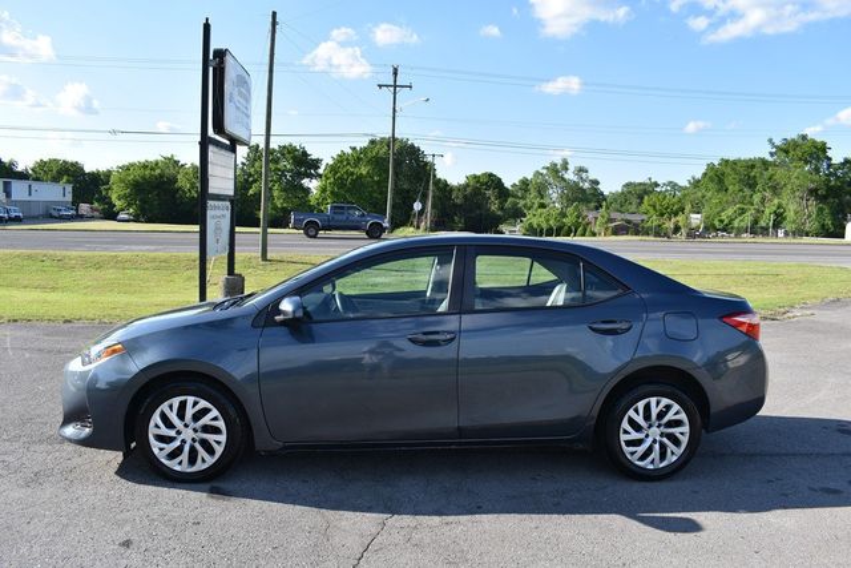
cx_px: 426
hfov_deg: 67.4
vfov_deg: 48.0
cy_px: 284
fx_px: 638
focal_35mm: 27
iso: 180
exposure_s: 1/250
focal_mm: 18
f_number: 8
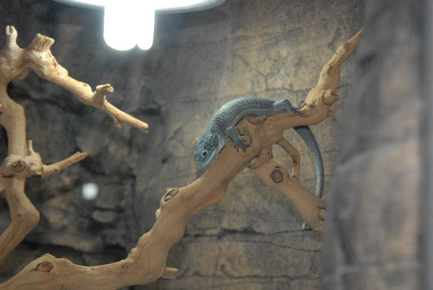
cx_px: 216
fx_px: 1085
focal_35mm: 90
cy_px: 145
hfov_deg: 22.6
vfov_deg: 15.3
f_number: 9
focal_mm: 60
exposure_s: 1/250
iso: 1600
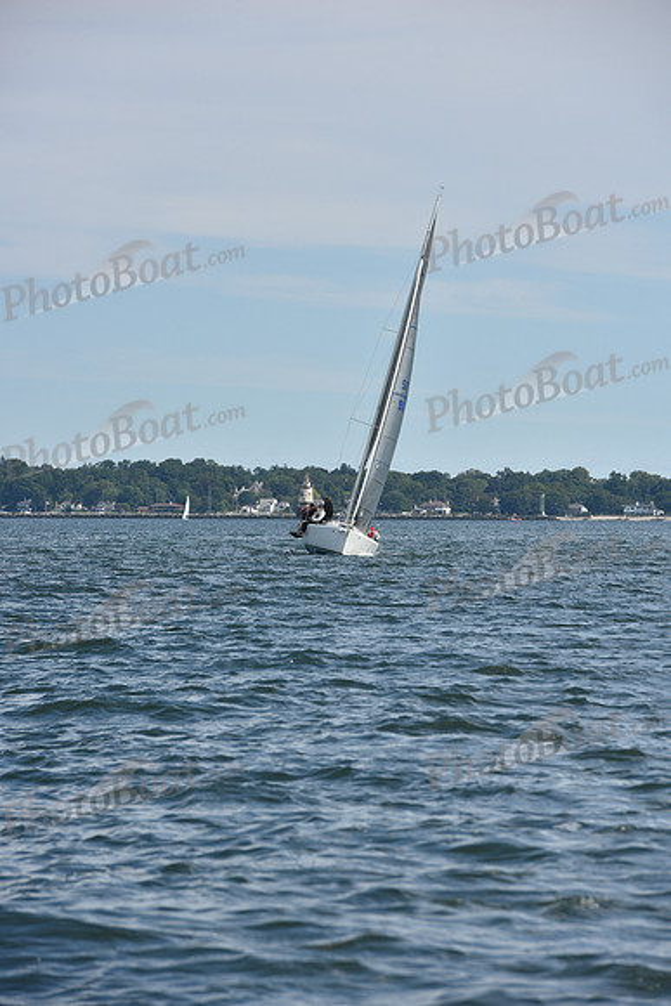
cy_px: 503
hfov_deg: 6.9
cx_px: 336
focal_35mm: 200
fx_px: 5588
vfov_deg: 10.3
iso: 320
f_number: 10
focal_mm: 200
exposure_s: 1/1000
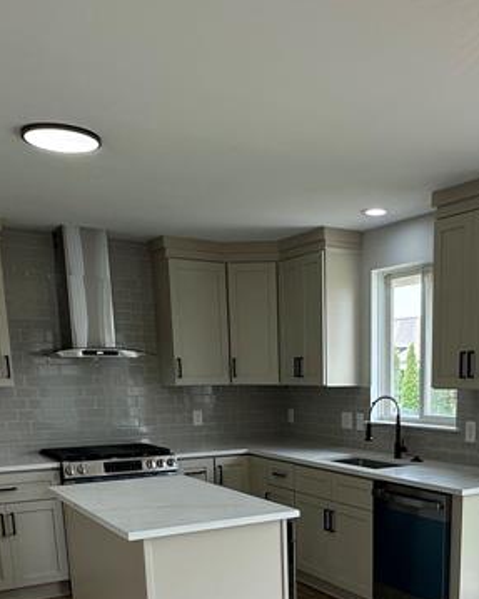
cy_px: 529
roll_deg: -0.2
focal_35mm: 39
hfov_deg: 37.3
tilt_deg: -12.0
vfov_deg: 43.2
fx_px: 691
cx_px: 357
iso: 40
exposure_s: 1/166
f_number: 2.2
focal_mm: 2.22
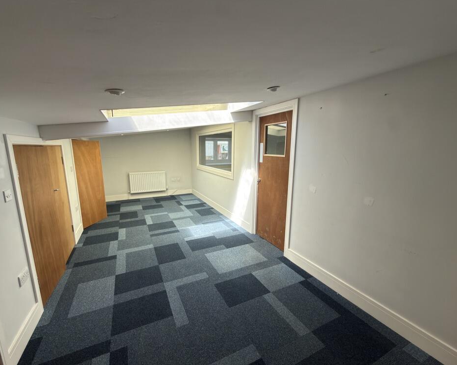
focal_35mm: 15
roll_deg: -0.5
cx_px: 216
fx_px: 203
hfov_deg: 96.7
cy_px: 185
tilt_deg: -6.2
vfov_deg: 84.0
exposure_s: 1/171
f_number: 2.2
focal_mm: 2.22
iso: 16
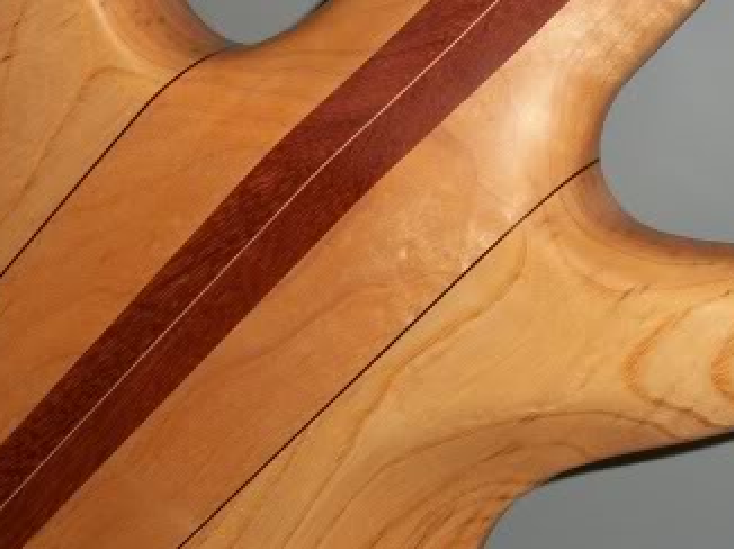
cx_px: 369
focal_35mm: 86
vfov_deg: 17.1
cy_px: 310
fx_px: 1822
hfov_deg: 22.8
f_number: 3.1
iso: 80
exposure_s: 1/30
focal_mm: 6.3
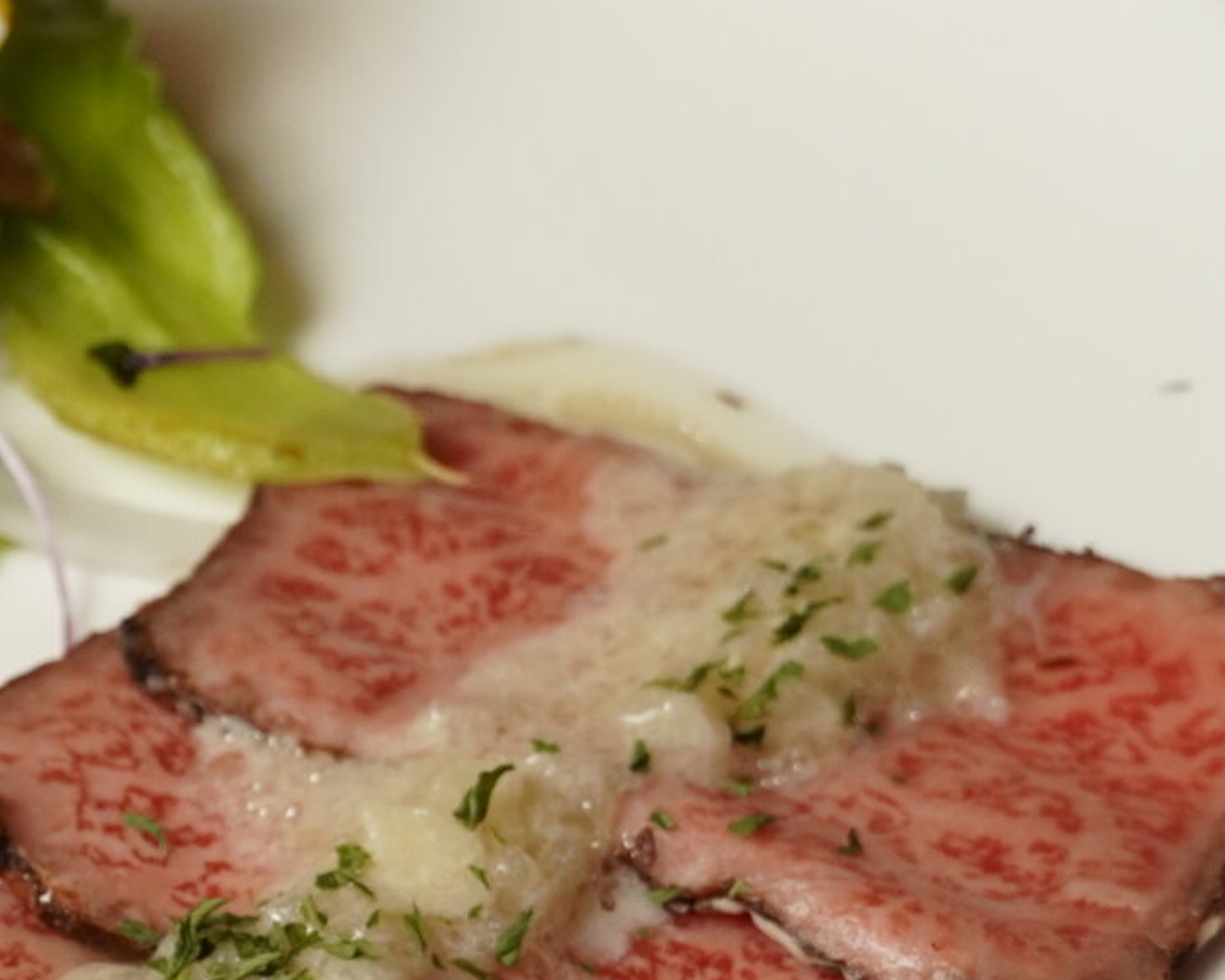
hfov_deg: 8.1
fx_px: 8340
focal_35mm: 230
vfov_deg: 6.7
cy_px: 682
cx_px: -865
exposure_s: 1/125
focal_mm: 46
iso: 640
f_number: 6.3
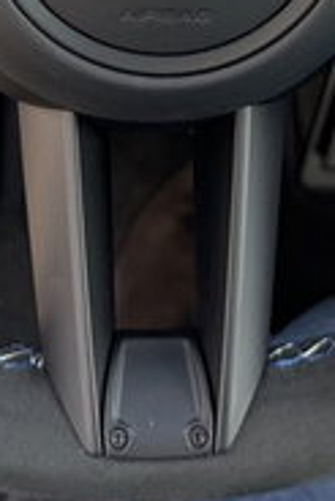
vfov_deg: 17.9
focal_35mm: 104
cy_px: -210
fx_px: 1449
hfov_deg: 13.2
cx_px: 182
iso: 200
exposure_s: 1/195
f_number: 1.78
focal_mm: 6.76
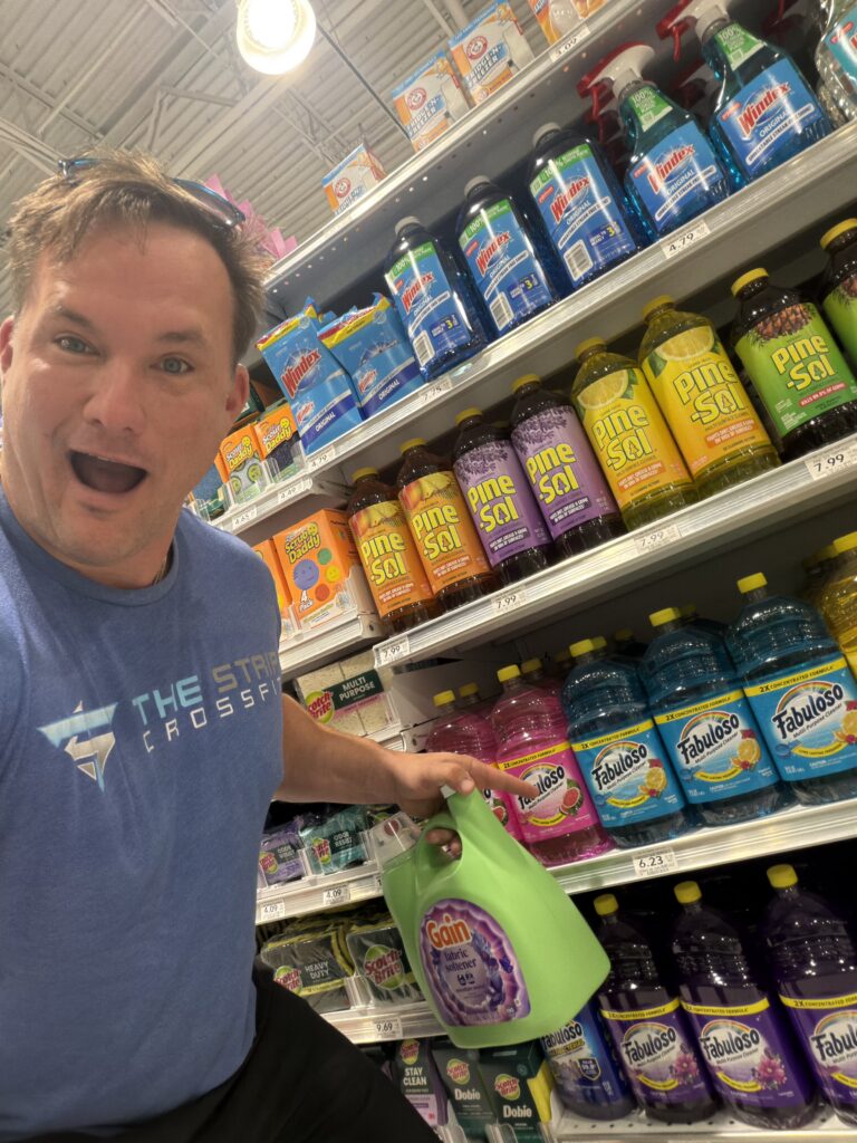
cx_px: 428
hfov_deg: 66.0
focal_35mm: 20
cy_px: 572
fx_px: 660
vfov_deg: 81.7
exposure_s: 1/59
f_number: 1.9
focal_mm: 2.71
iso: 160
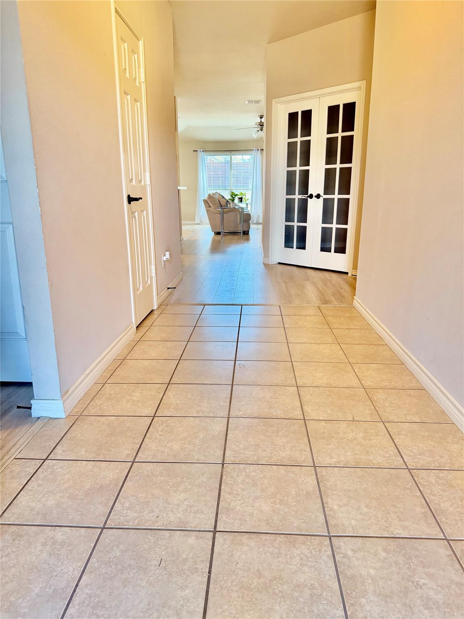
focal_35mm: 24
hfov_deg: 56.8
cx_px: 232
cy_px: 310
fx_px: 429
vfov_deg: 71.6
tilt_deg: -15.2
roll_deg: +0.7
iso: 250
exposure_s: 1/120
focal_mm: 6.76
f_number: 1.78
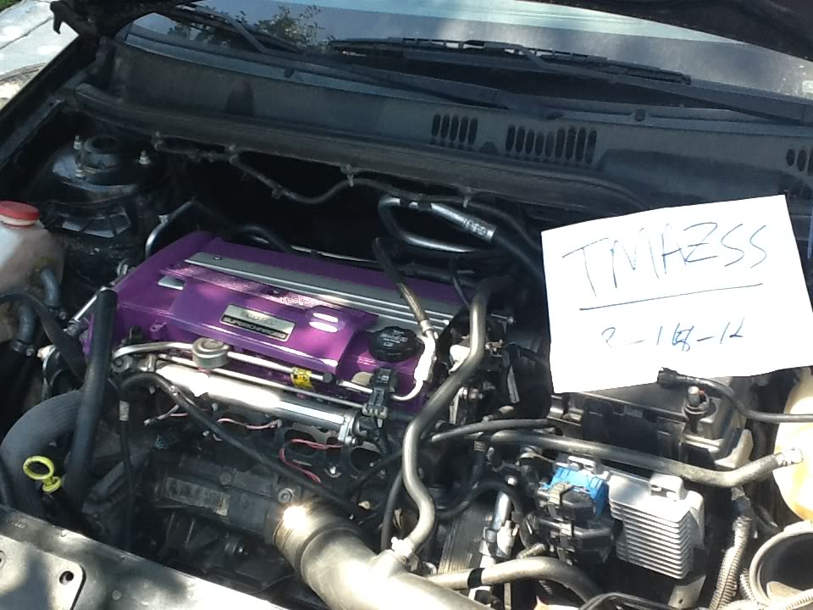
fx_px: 752
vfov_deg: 44.2
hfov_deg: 56.8
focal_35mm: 32
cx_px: 406
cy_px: 305
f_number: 2.4
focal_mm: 2
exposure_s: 1/136
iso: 64
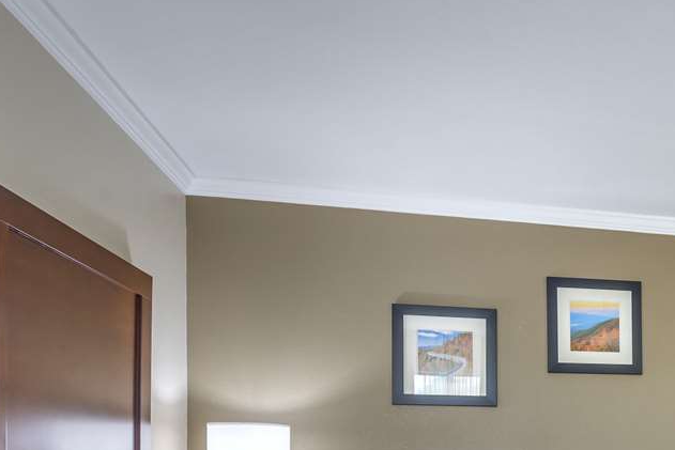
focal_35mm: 38
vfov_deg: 31.0
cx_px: 704
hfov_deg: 42.3
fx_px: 713
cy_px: 504
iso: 400
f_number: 10
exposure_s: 1/13
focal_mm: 16
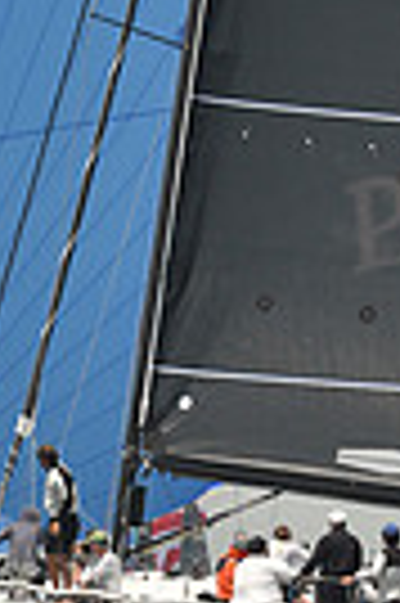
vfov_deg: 5.9
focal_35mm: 346
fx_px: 5781
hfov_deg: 4.0
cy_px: -14
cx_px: 115
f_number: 7.1
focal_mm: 80
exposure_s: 1/640
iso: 250
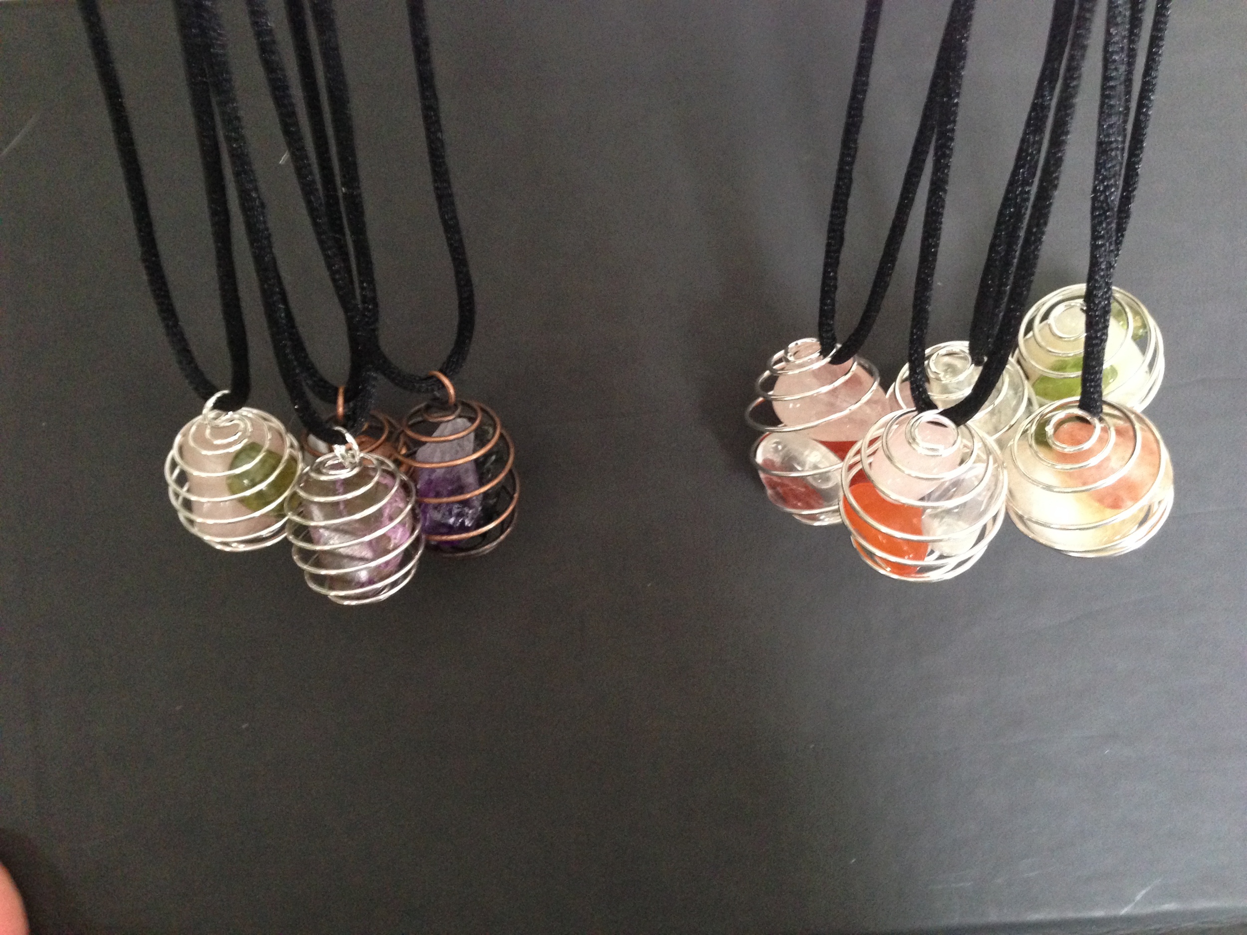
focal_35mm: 33
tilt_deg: -40.7
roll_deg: +1.9
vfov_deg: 42.9
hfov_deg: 55.4
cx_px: 624
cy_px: 468
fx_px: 1189
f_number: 2.4
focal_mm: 4.12
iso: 400
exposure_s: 1/17
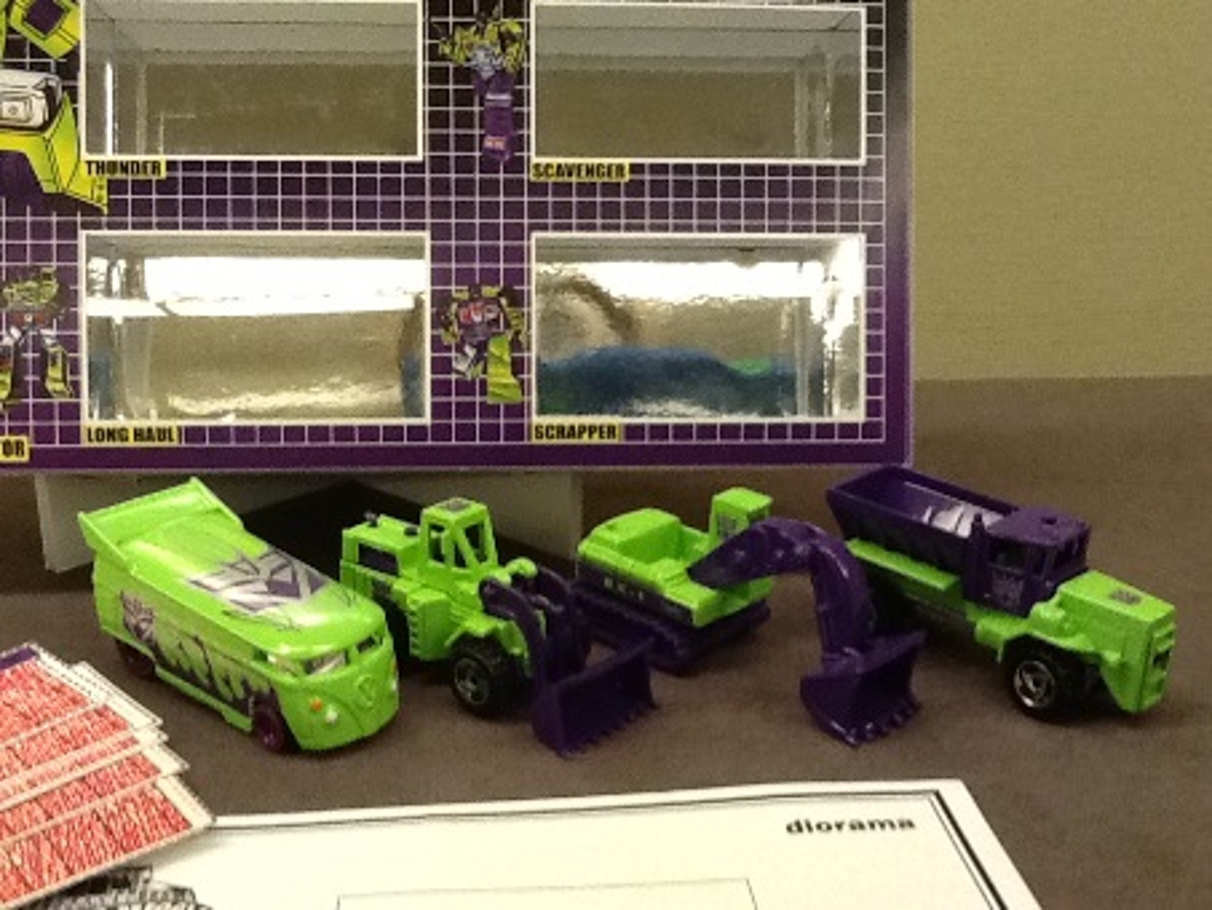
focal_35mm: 44
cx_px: 606
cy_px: 455
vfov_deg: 32.9
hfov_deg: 42.9
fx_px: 1541
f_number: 2.4
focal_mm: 2.03
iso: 250
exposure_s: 1/30
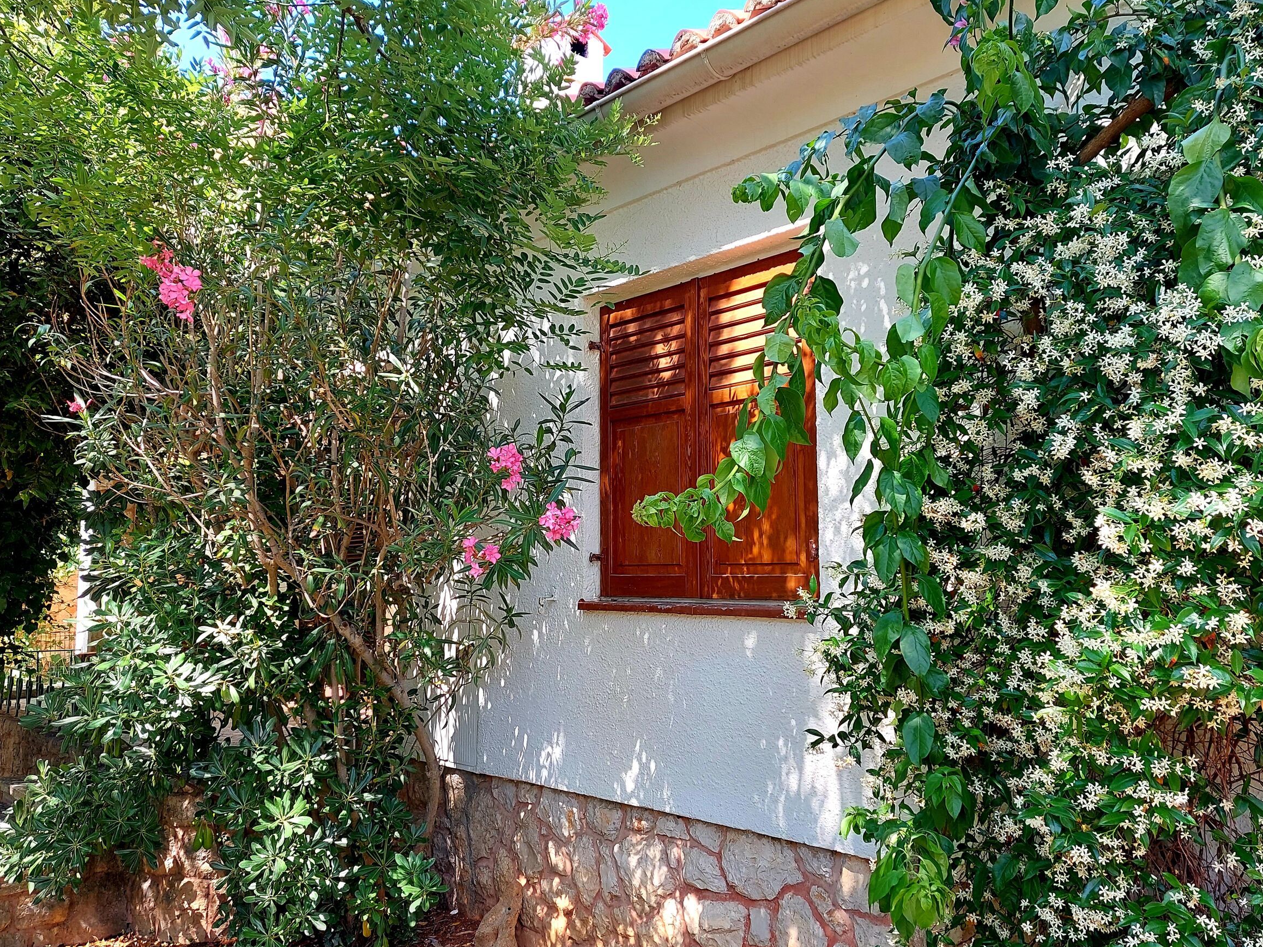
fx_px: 1058
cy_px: 492
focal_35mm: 29
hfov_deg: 61.7
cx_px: 646
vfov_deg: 48.2
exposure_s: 1/159
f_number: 1.8
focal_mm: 5.23
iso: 40
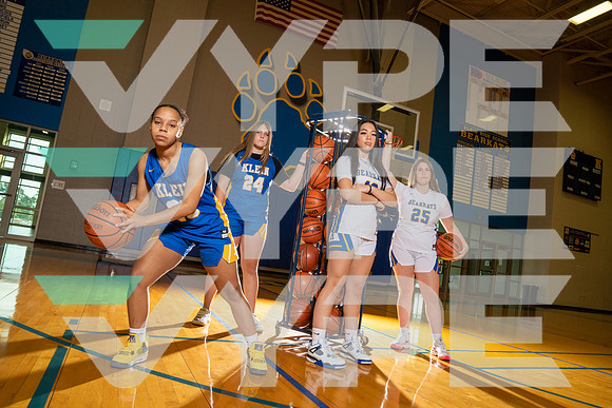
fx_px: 408
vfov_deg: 53.2
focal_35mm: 24
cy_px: 204
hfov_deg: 73.7
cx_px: 306
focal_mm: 24
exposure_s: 1/200
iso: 640
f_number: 9
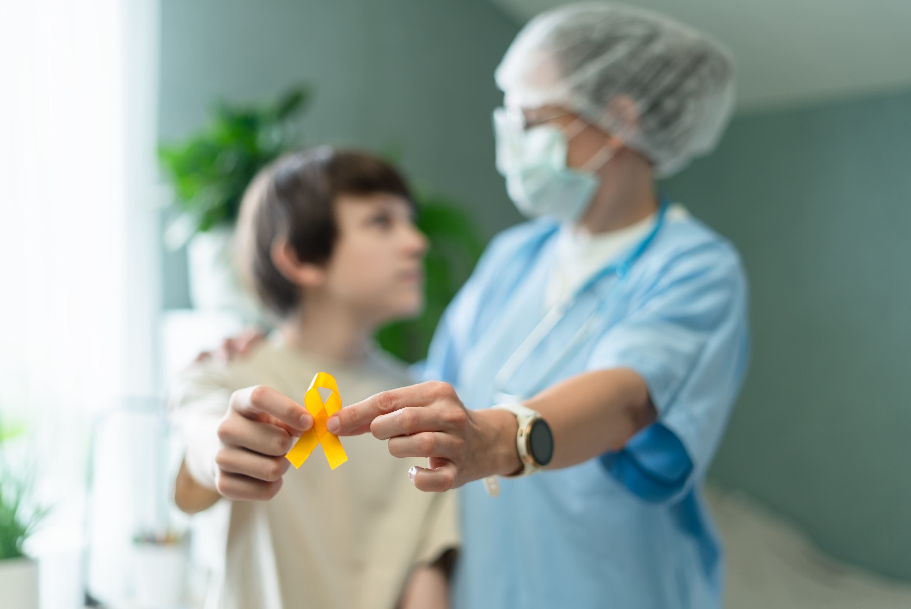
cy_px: 304
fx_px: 1266
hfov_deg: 39.6
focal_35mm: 50
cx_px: 456
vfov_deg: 27.0
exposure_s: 1/100
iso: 250
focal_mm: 50
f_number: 1.8
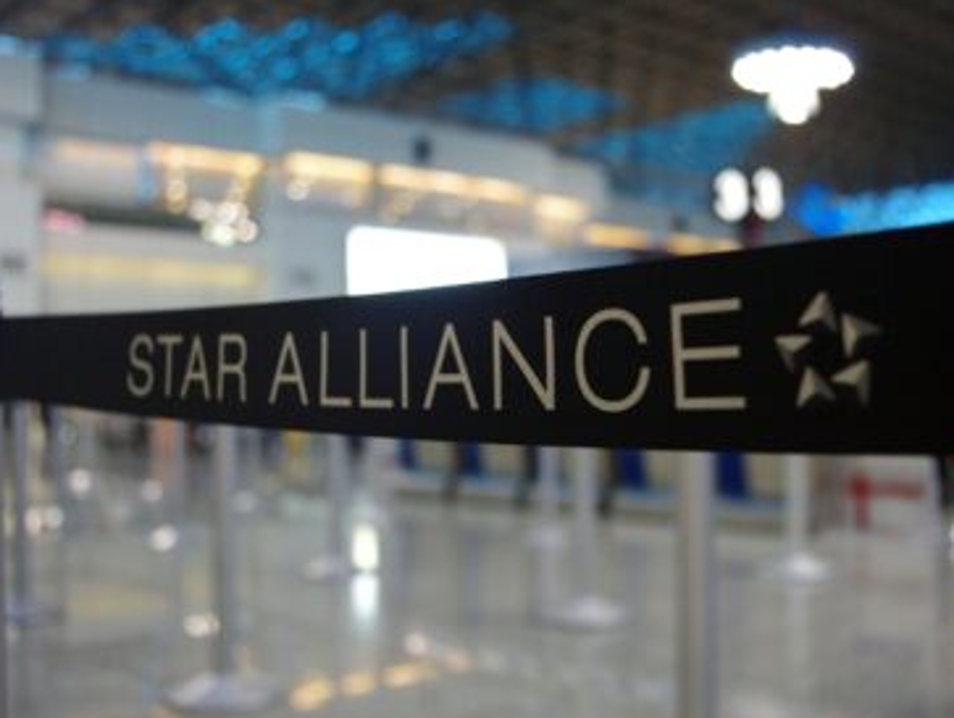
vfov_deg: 36.0
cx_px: 526
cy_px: 363
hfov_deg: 46.7
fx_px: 1103
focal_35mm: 40
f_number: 4
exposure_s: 1/50
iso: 1600
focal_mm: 24.4
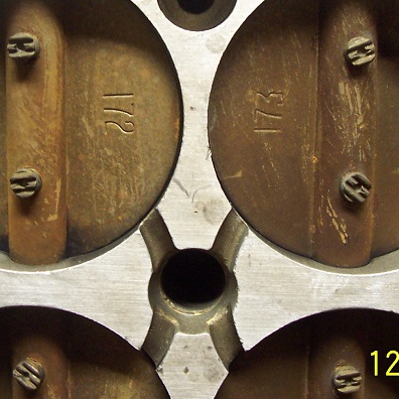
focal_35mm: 66
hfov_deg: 26.1
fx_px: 861
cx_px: 174
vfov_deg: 26.0
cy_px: 137
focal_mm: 5.6
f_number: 2.8
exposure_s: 1/10
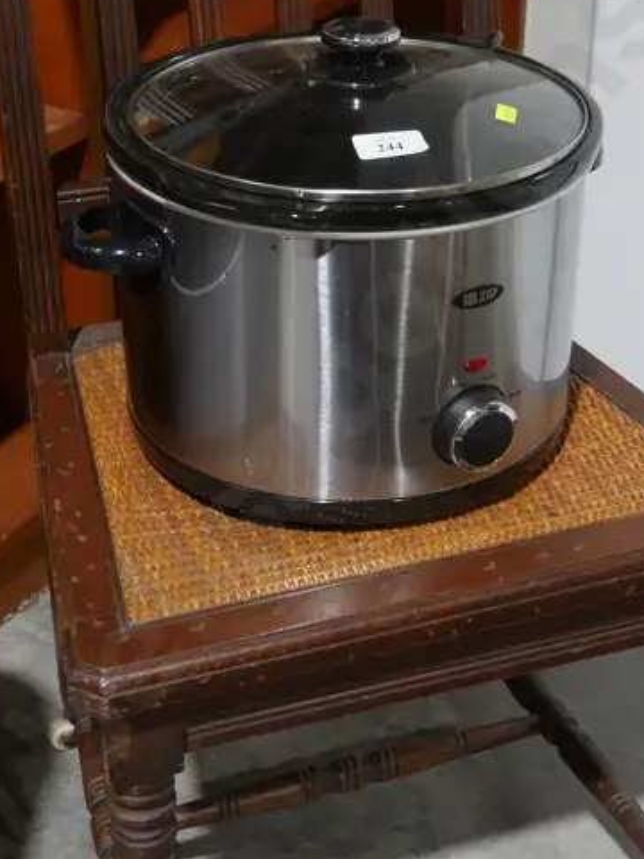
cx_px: 355
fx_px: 1588
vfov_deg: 30.2
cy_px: 376
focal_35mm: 64
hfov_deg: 22.9
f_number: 3.6
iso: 400
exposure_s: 1/60
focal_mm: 15
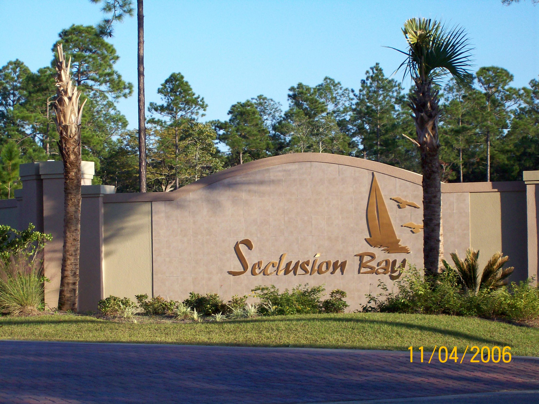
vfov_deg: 13.7
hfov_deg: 18.2
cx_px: 270
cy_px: 202
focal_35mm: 108
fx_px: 1681
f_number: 4.8
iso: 80
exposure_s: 1/305
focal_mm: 18
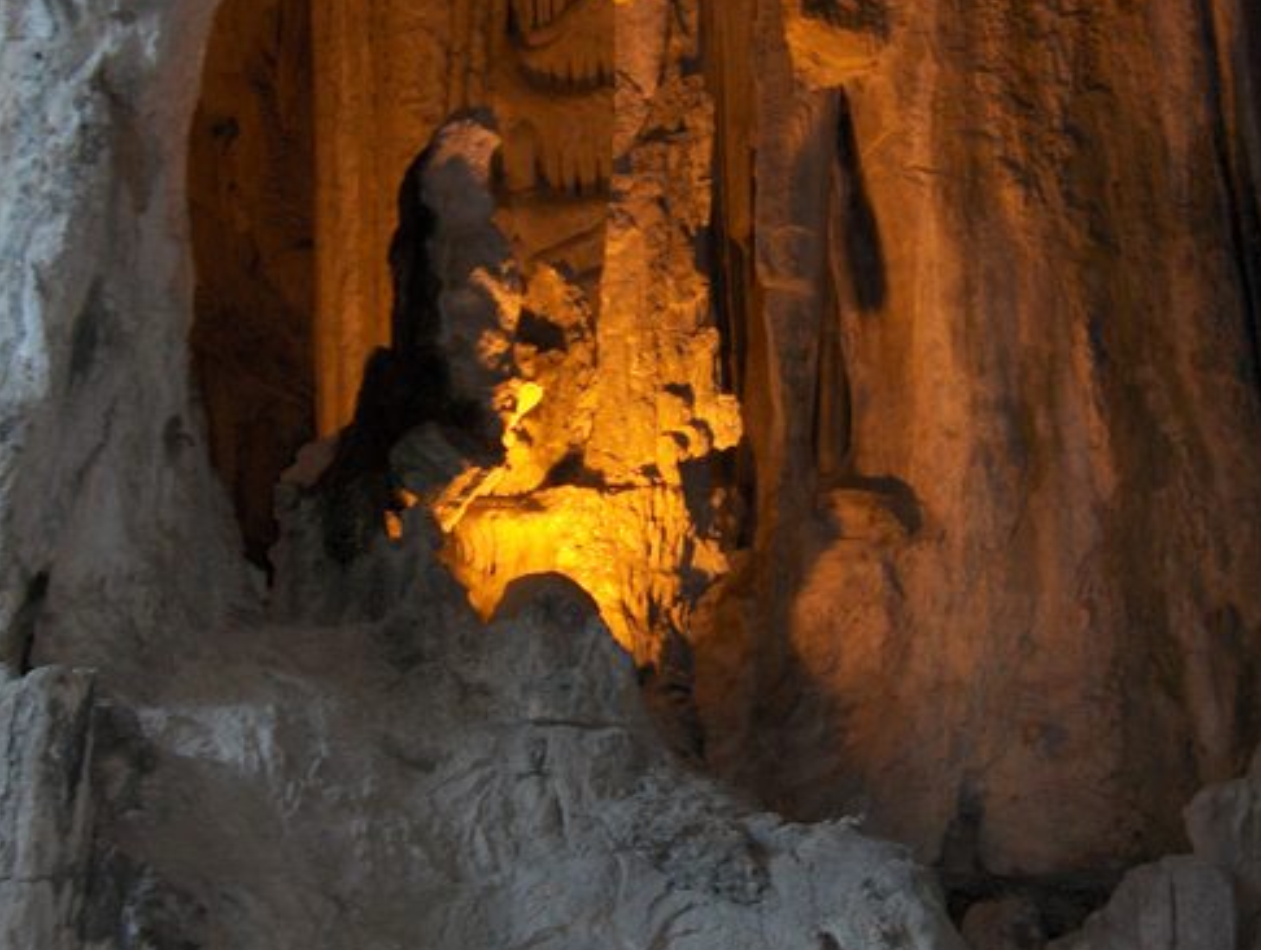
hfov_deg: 30.2
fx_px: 2335
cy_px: 457
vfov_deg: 23.0
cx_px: 733
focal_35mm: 64
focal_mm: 8
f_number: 2.8
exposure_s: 1/60
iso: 100
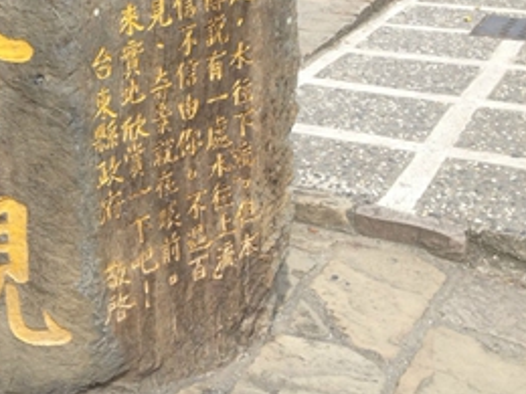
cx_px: 32
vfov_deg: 21.8
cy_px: 54
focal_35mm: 66
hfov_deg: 28.1
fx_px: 1003
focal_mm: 4.28
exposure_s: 1/789
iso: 64
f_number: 2.4
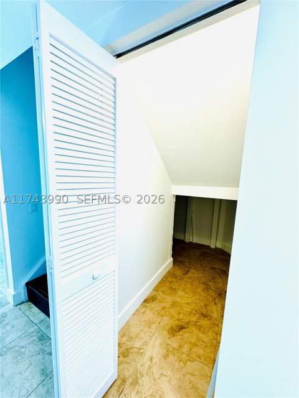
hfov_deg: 85.7
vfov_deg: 102.1
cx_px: 150
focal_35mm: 14
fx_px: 161
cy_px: 199
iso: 125
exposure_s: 1/120
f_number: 2.2
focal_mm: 2.22
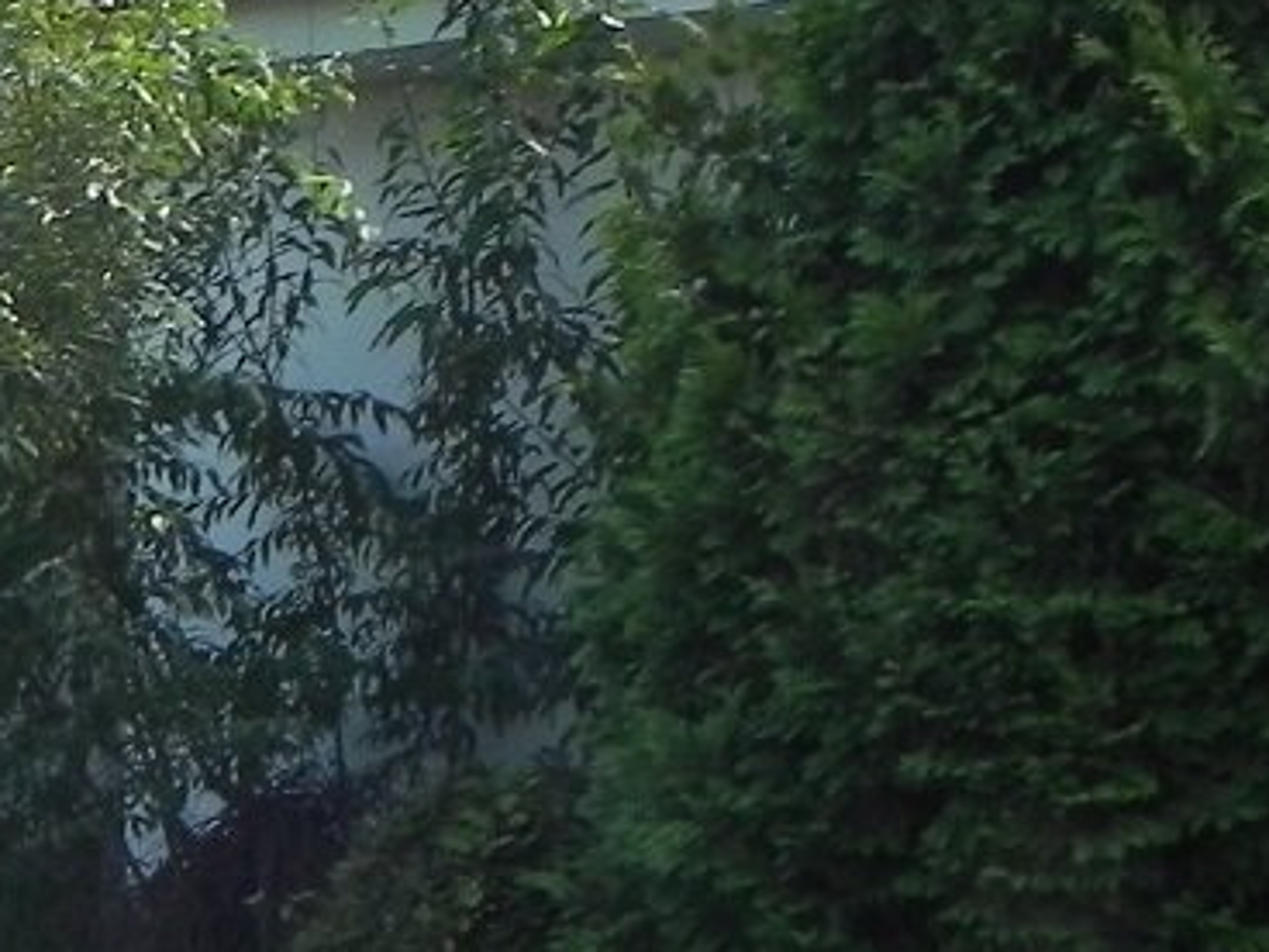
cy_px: 502
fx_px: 4802
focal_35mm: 131
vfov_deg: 11.3
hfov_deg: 14.9
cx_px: 107
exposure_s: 1/236
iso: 160
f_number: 6.3
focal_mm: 5.9
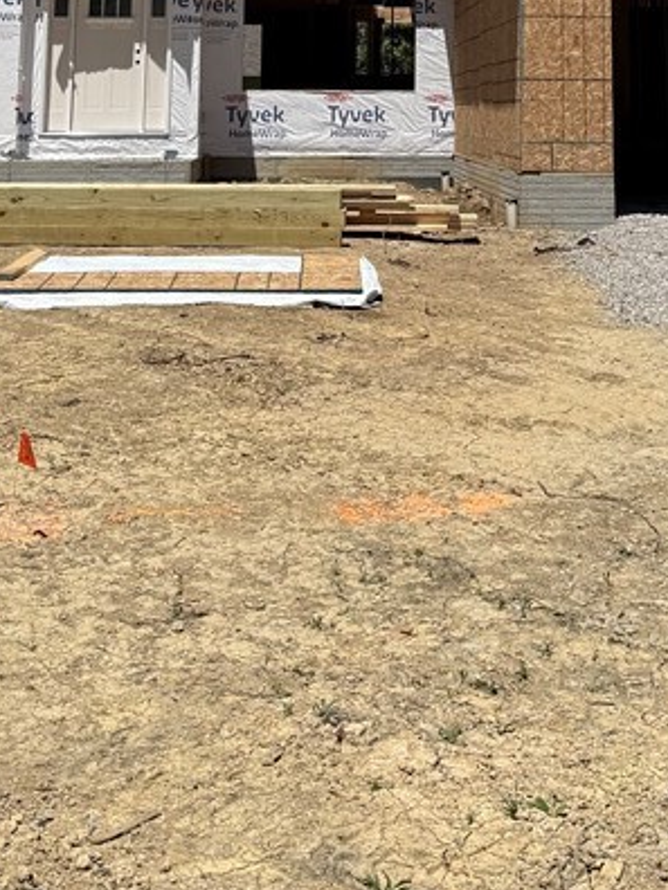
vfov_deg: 27.9
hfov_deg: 23.6
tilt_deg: +6.9
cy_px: -133
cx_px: 441
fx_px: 1595
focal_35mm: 62
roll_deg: -1.8
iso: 80
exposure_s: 1/7353
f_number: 1.78
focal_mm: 6.76
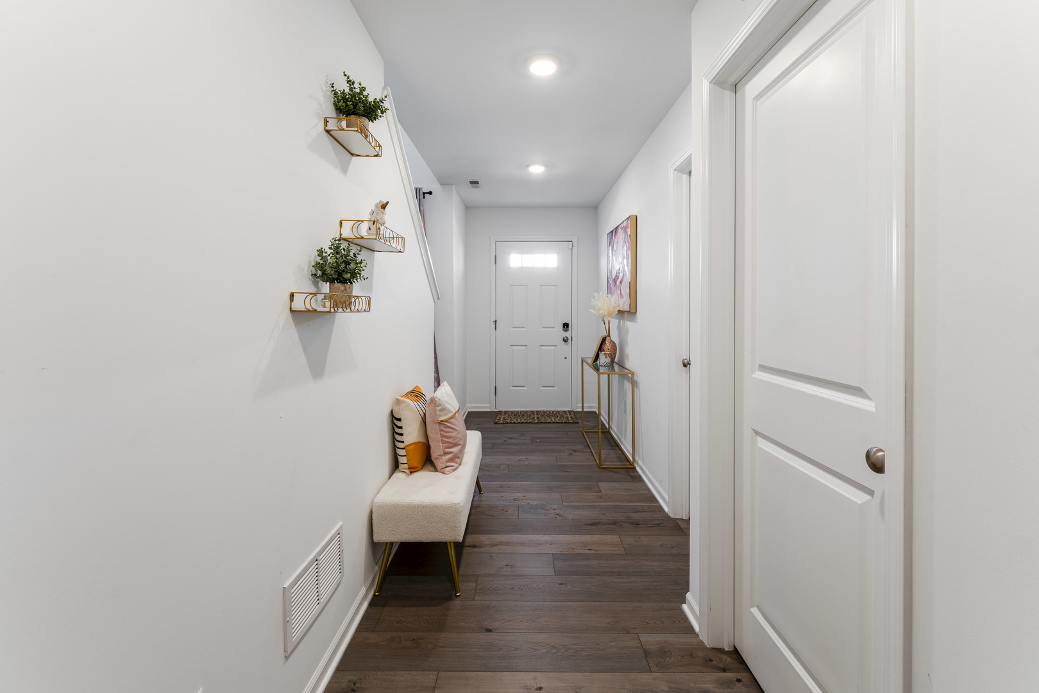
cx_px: 520
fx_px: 453
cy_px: 346
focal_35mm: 16
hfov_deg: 97.8
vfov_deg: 74.8
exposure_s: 1/5
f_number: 10
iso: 50
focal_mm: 15.7
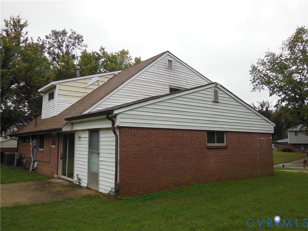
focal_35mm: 29
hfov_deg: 61.7
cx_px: 154
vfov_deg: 48.2
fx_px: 258
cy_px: 116
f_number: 3.7
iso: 125
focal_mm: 5.2
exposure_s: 1/125
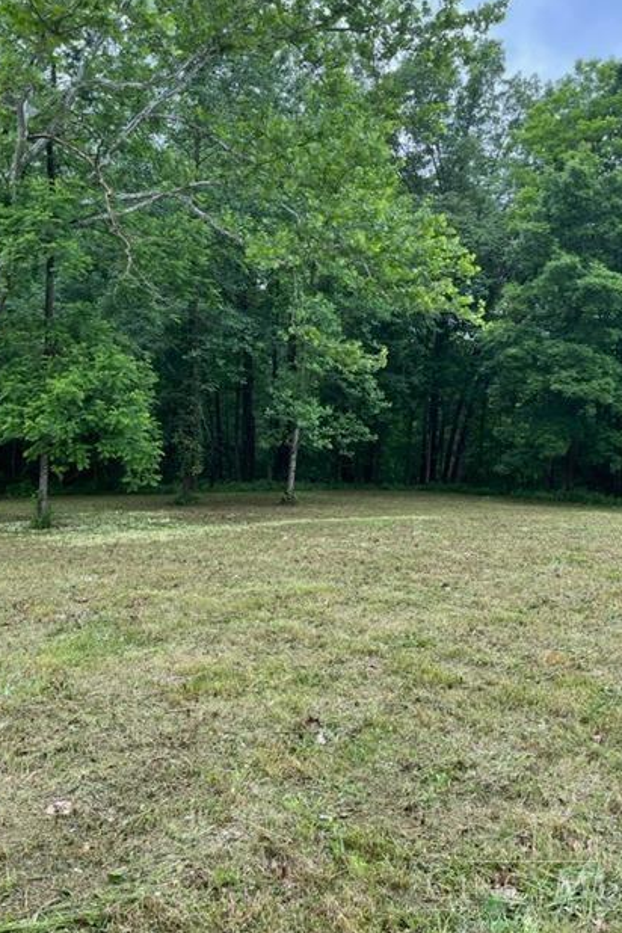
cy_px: 453
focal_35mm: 28
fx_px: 726
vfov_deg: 65.5
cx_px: 296
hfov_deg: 46.4
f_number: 1.6
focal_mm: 5.1
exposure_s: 1/508
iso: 50
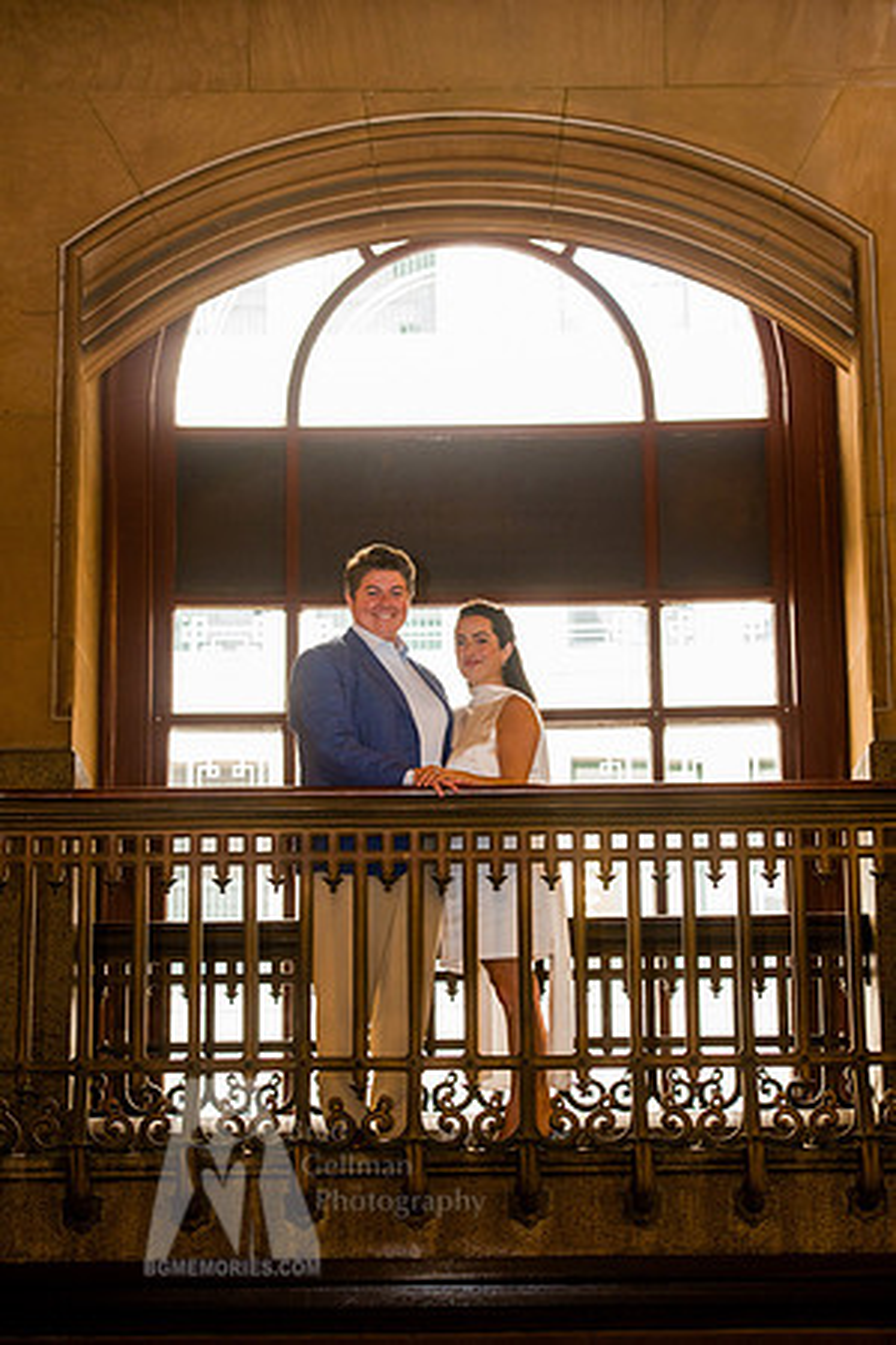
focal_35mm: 85
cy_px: 672
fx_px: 3173
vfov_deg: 23.9
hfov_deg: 16.1
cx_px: 448
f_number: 4
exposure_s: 1/100
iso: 1600
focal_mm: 85
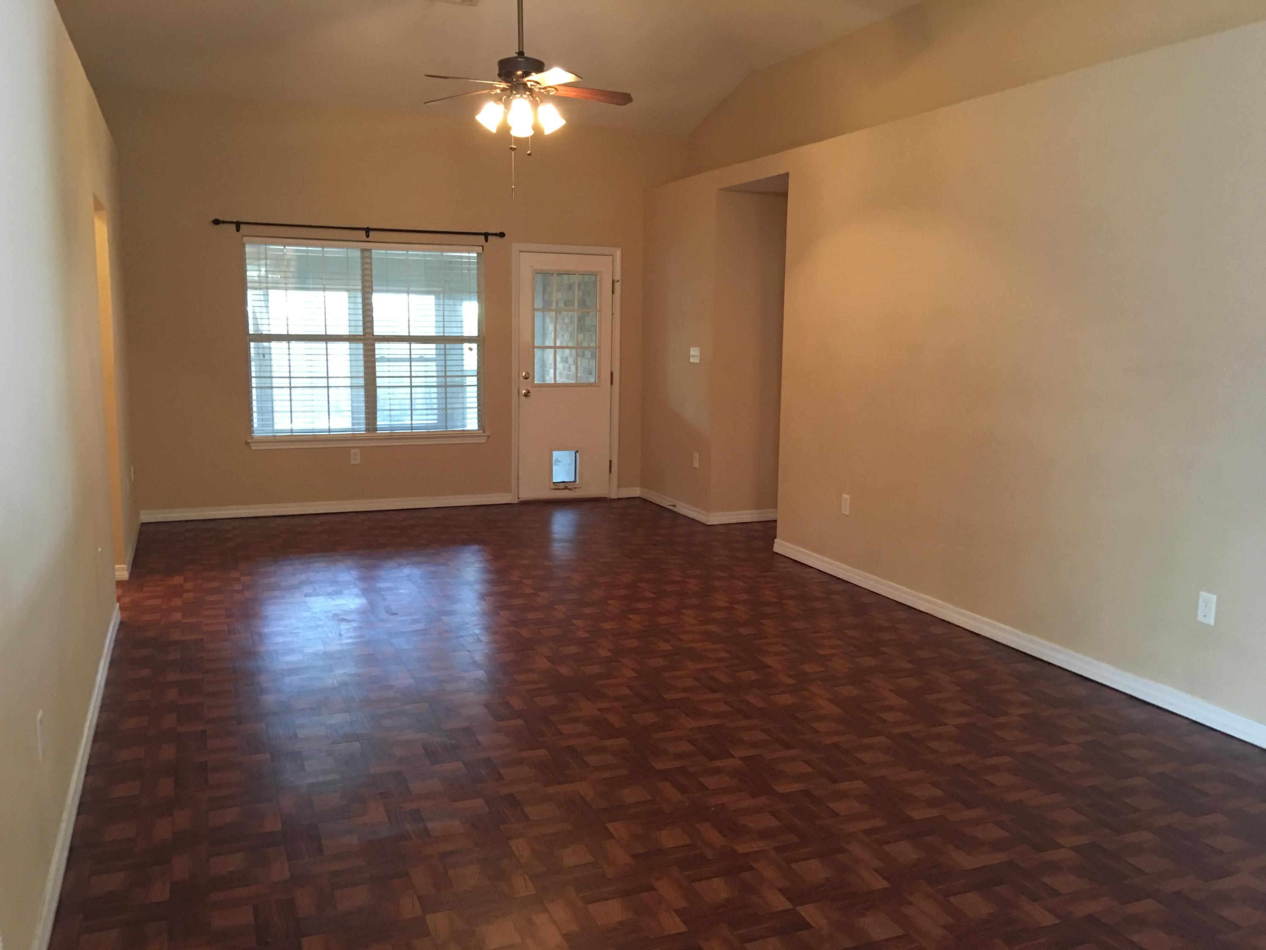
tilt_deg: -7.6
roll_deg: -0.6
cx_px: 633
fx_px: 1061
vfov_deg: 48.2
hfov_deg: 61.7
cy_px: 475
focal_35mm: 29
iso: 64
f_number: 2.2
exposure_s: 1/4
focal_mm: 4.15
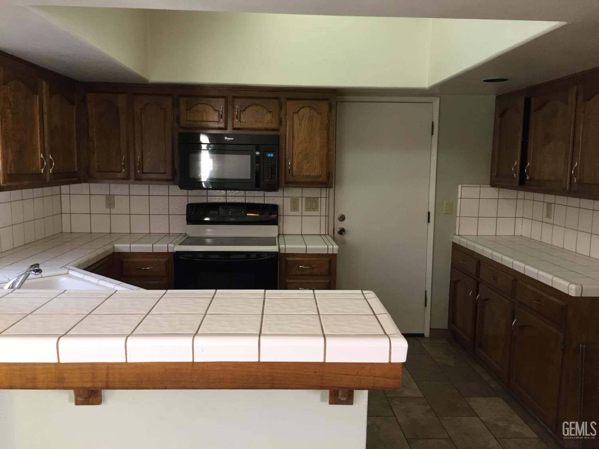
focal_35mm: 29
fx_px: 502
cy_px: 224
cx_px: 300
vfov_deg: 48.2
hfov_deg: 61.7
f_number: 2.2
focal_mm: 4.15
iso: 100
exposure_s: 1/30
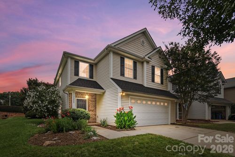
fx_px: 104
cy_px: 78
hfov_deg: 96.8
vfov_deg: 73.7
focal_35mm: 16
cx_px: 118
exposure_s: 1/320
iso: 100
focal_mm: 11
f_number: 5
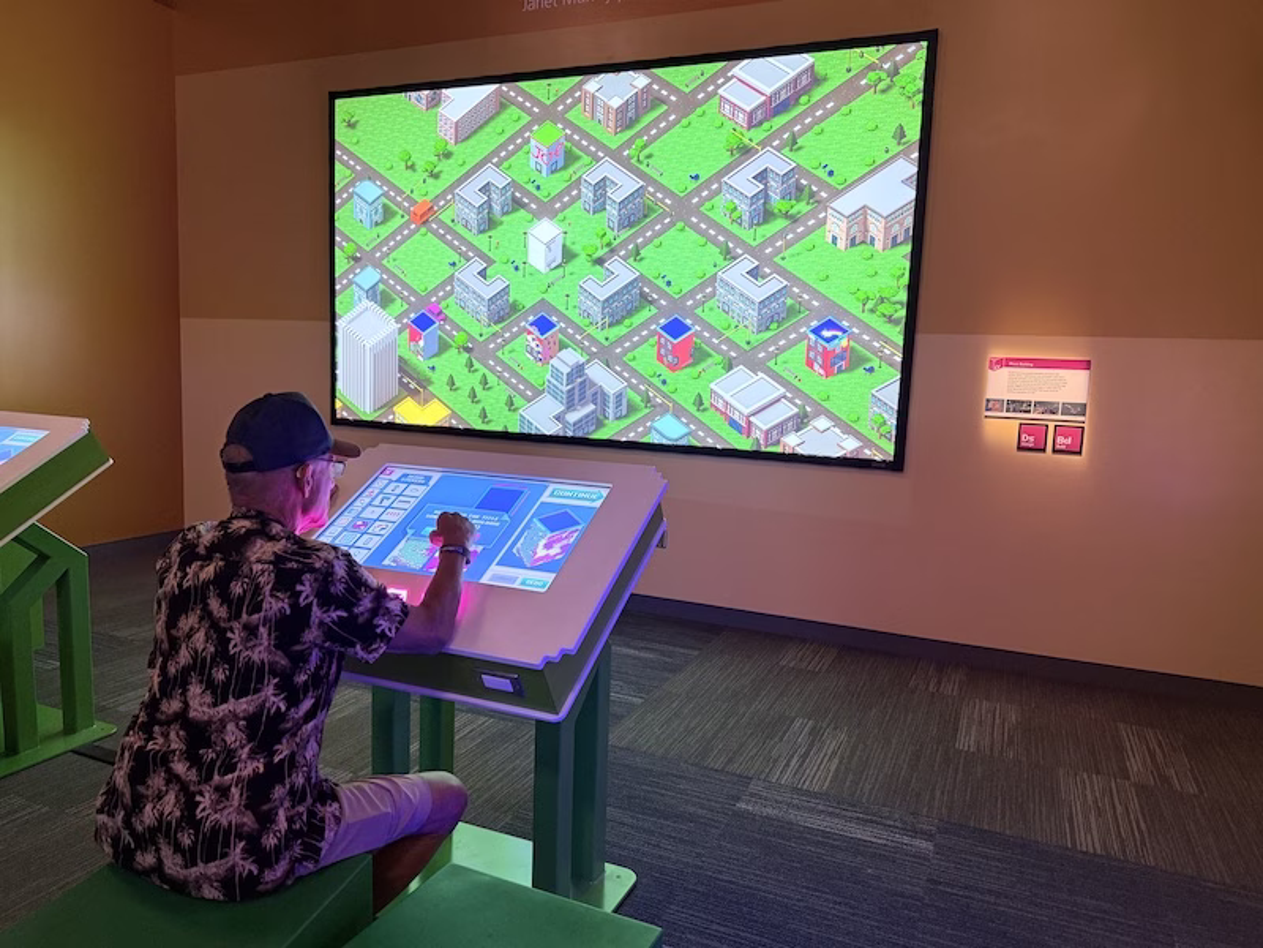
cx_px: 632
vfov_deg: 56.8
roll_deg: -2.0
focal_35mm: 24
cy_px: 474
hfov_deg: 71.6
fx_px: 876
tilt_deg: -6.8
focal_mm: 6.76
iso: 250
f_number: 1.78
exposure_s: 1/49
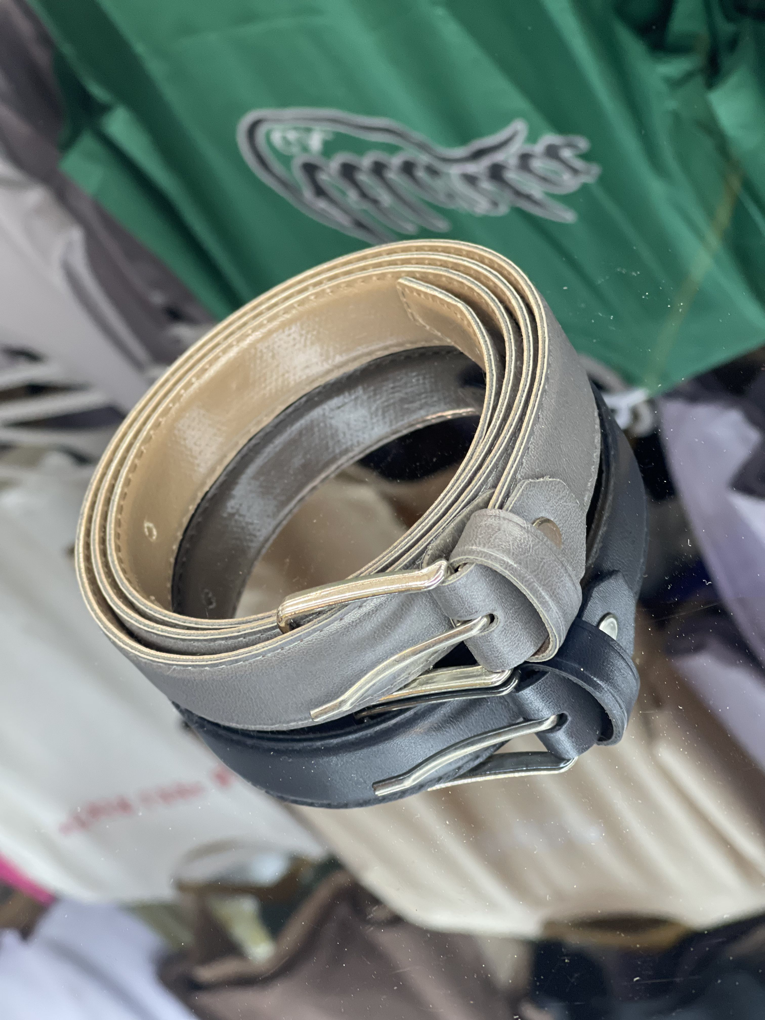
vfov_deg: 30.3
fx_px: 1886
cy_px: 510
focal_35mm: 64
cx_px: 382
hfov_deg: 22.9
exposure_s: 1/100
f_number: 2.2
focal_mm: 7.5
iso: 250
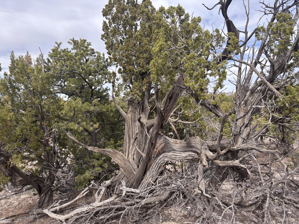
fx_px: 225
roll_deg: +0.3
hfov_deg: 67.3
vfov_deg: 53.1
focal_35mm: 26
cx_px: 150
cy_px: 112
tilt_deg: -2.9
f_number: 1.6
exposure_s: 1/1616
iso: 50
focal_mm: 5.96
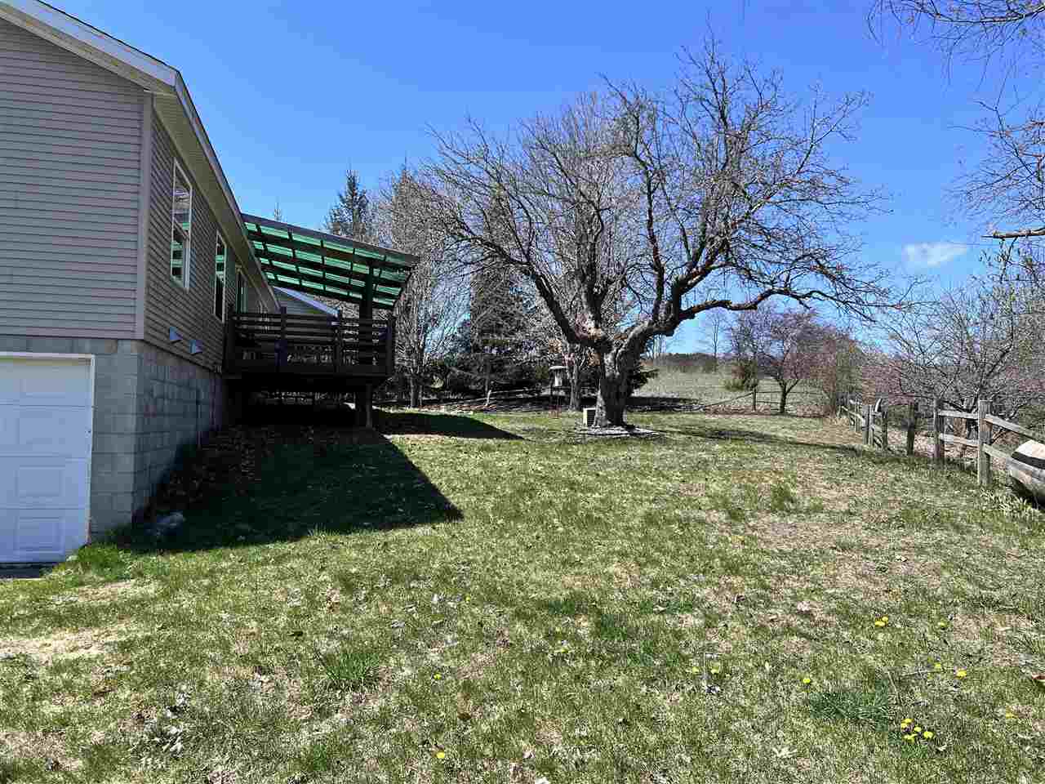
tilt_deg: +1.9
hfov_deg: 67.3
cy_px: 392
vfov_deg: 53.1
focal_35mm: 26
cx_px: 522
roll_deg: -0.9
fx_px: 785
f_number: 1.5
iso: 50
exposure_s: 1/2208
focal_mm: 5.7
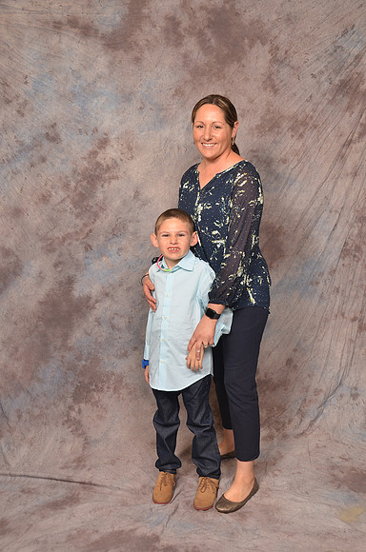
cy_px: 276
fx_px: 575
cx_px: 183
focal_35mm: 38
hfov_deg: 35.3
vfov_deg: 51.4
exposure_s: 1/60
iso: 200
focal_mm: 25
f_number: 5.6
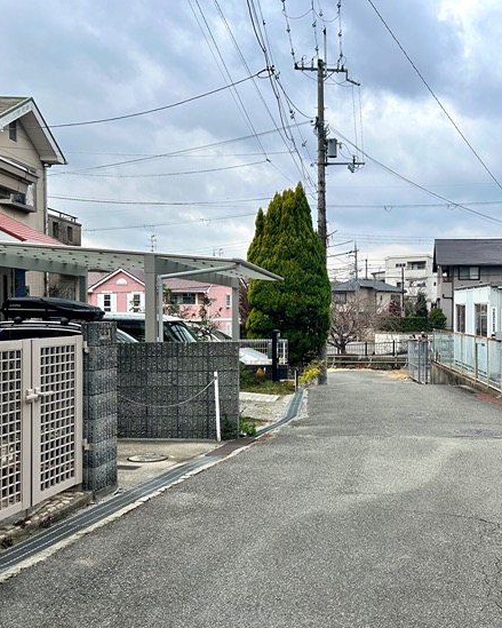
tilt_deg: -0.8
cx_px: 382
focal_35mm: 37
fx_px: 687
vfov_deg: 49.1
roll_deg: +0.3
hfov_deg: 39.0
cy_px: 333
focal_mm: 5.7
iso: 50
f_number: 1.5
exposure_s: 1/1901
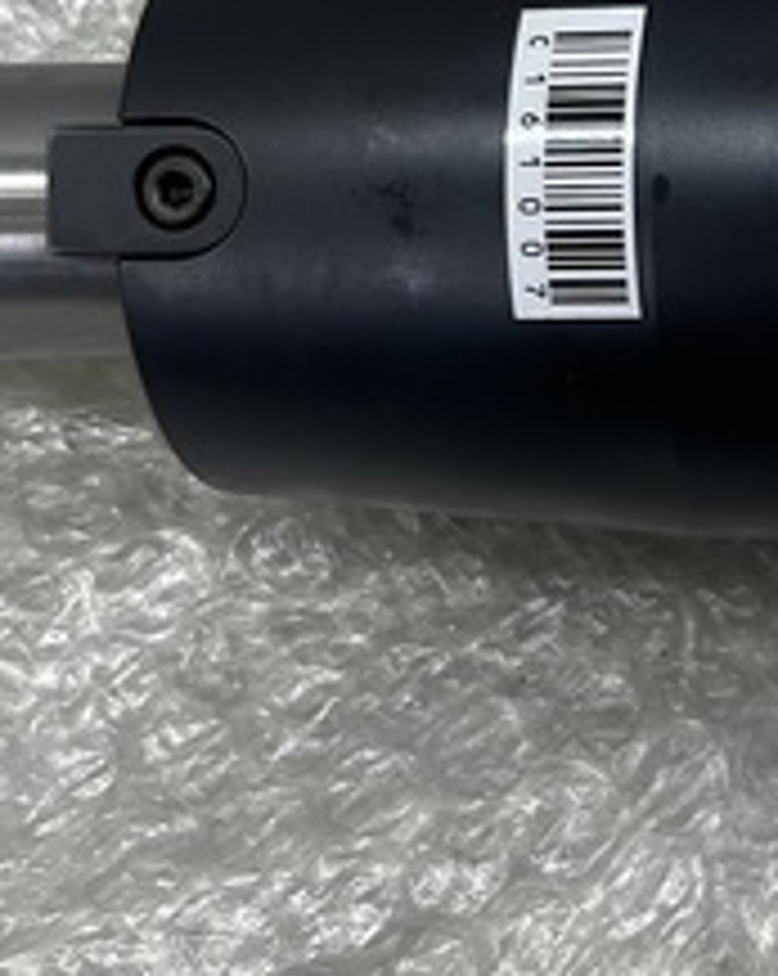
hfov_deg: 19.0
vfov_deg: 25.1
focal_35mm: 75
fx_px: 2163
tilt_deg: -70.0
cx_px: 998
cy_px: 252
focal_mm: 5.1
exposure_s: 1/350
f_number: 1.6
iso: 50
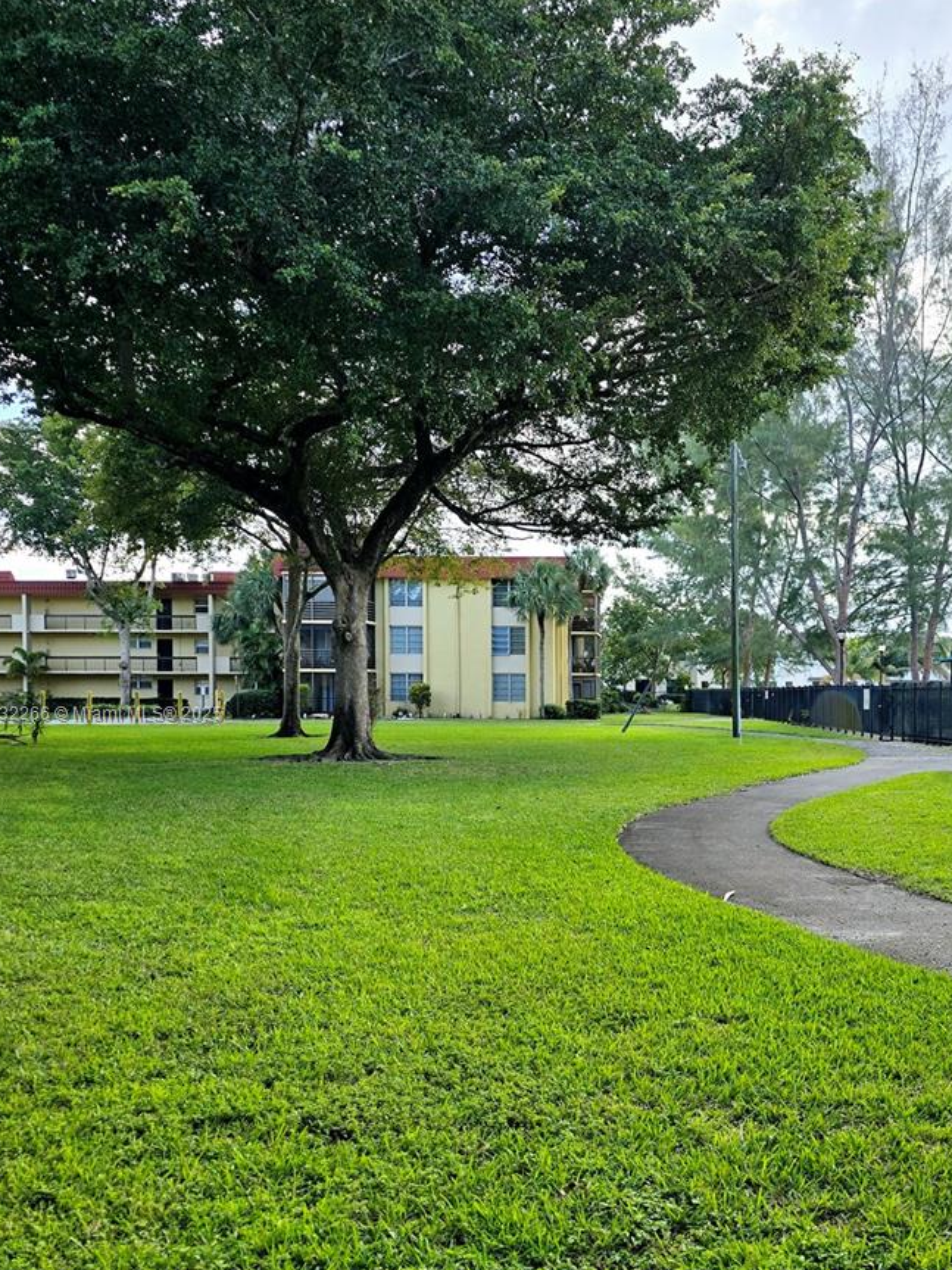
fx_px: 1174
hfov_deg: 43.7
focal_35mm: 32
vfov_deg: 56.6
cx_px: 615
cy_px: 715
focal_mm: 6.3
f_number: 1.7
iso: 12
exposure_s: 1/370
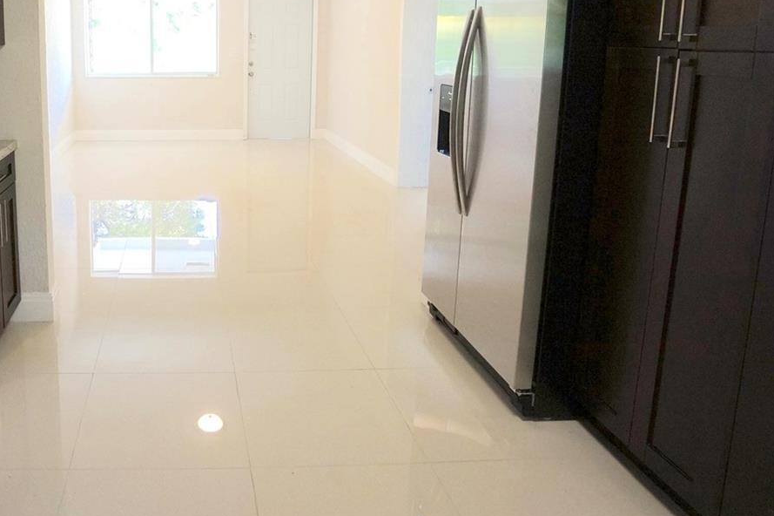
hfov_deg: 63.5
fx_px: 580
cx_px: 194
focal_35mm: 27
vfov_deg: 46.7
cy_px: 148
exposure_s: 1/160
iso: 800
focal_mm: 10
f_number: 4
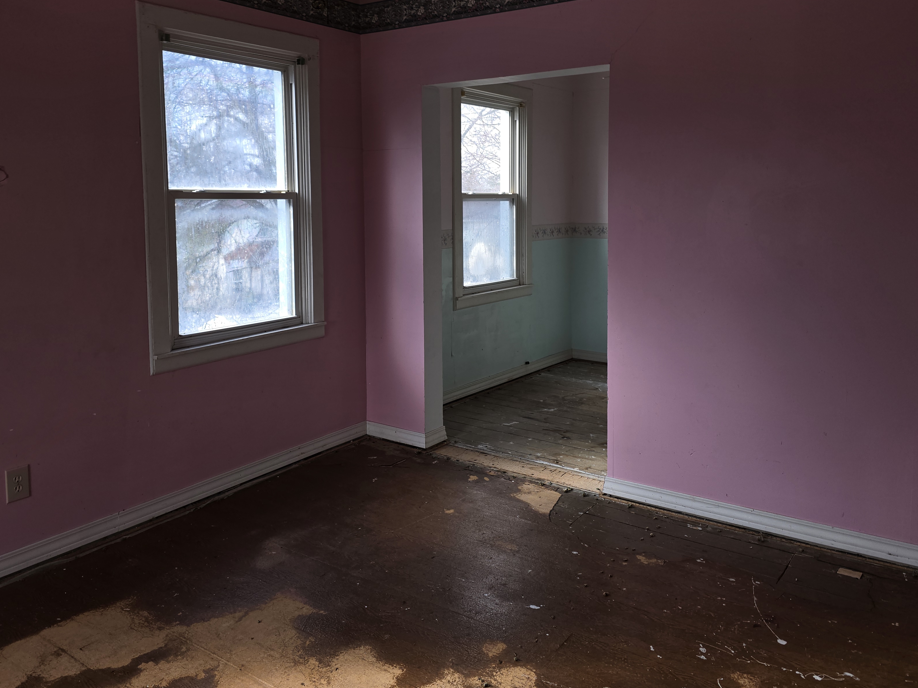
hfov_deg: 61.6
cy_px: 268
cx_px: 420
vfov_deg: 47.9
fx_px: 769
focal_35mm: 29
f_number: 1.7
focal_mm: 6.3
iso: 16
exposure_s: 1/60
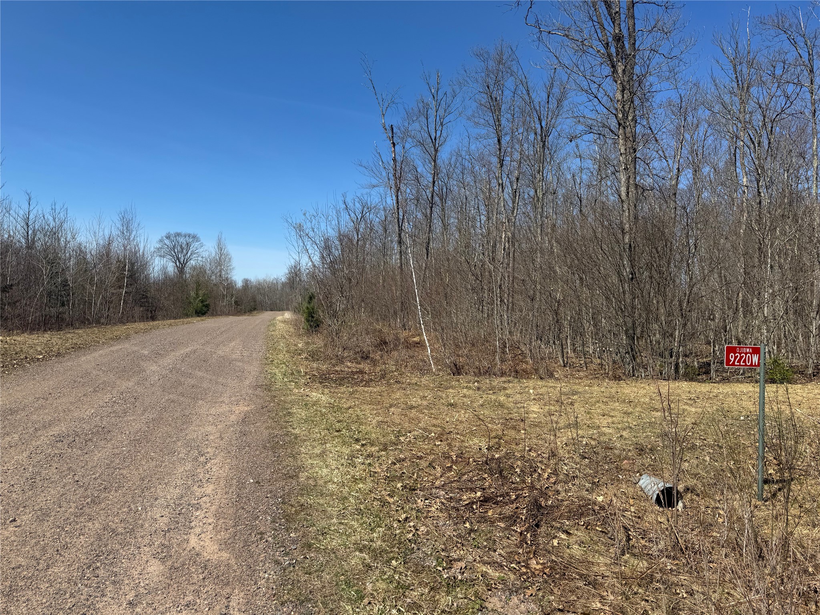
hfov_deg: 71.6
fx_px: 569
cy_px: 308
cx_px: 410
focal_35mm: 24
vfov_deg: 56.8
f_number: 1.78
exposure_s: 1/4950
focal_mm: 6.76
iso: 80
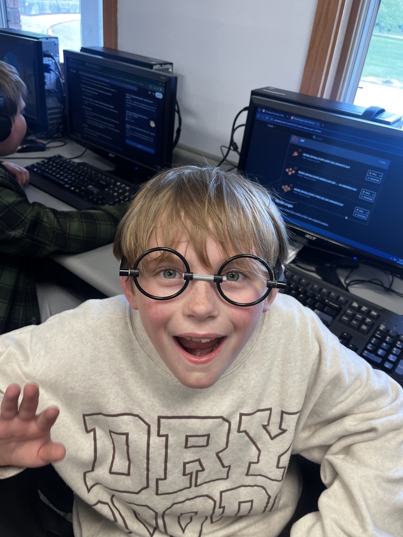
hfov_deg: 53.1
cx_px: 202
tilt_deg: -32.7
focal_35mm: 26
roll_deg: -6.3
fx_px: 404
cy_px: 268
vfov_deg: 67.3
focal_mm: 5.1
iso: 80
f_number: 1.6
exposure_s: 1/120
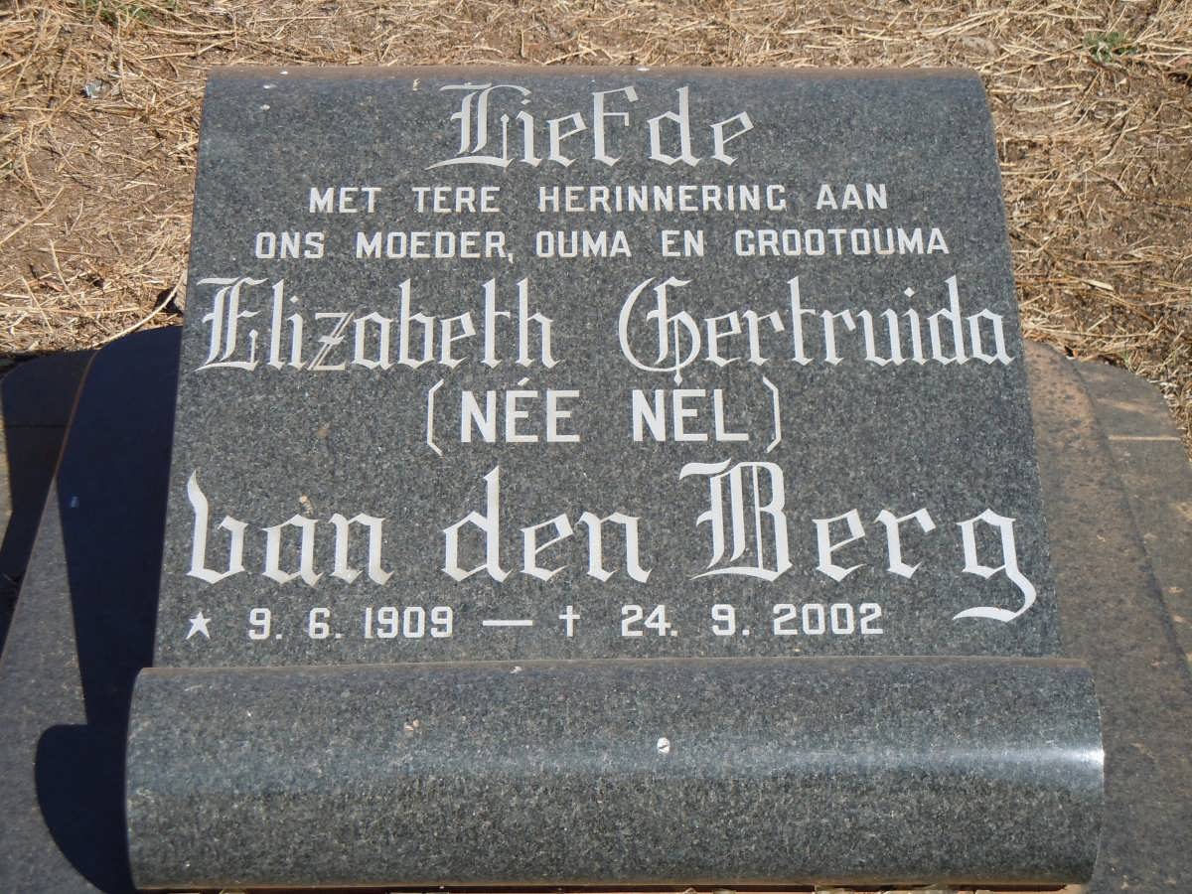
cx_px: 596
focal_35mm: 89
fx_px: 3065
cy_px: 447
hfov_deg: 22.0
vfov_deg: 16.6
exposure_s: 1/320
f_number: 8.8
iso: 200
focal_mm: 16
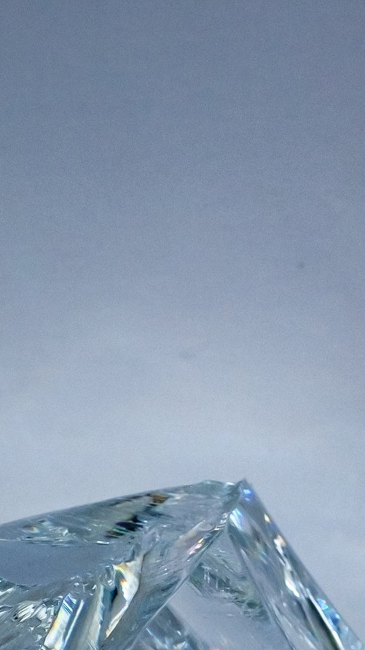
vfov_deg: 13.0
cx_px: 216
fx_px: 2719
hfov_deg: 7.7
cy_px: 943
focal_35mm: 158
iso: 400
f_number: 5.6
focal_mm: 23
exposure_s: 1/250
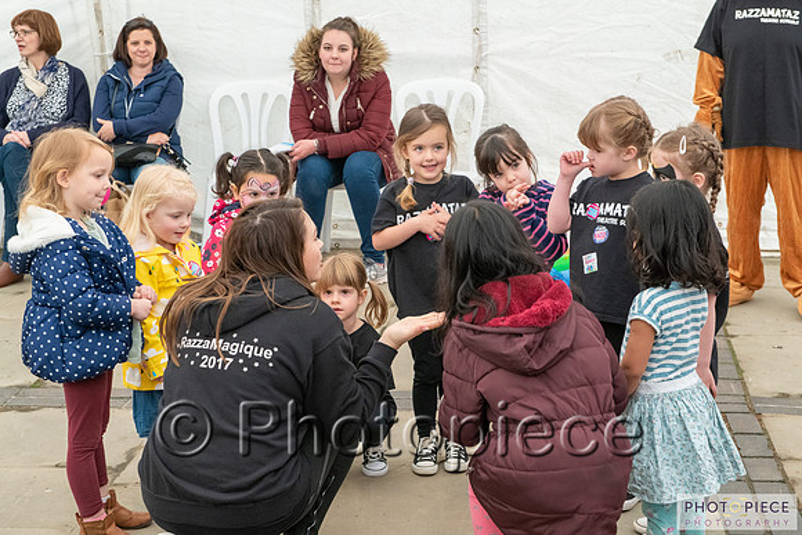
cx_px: 401
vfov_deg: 19.5
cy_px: 268
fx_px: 1560
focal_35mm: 70
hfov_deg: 28.8
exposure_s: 1/125
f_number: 8
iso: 2500
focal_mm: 70
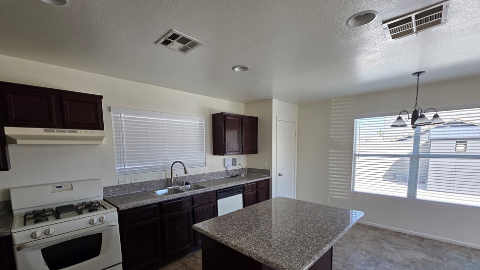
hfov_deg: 103.0
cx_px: 233
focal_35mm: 15
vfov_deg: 69.4
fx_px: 191
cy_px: 169
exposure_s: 1/120
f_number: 1.9
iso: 50
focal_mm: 2.2
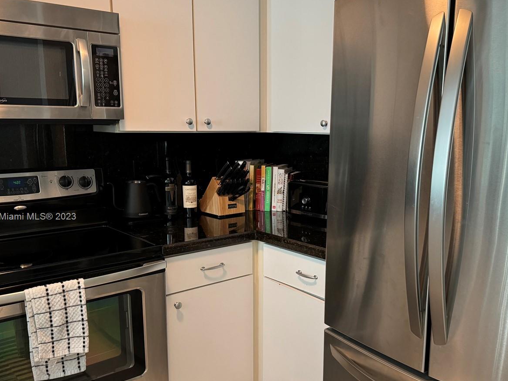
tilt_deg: -11.4
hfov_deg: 55.2
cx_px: 286
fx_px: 484
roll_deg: +0.1
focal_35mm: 33
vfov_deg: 42.8
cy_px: 217
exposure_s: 1/60
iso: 400
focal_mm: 6.86
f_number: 1.78
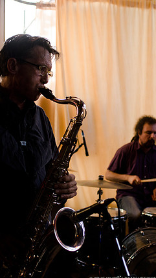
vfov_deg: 36.3
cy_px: 136
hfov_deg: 20.9
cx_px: 76
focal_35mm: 58
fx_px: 424
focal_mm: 35
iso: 640
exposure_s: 1/125
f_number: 2.8
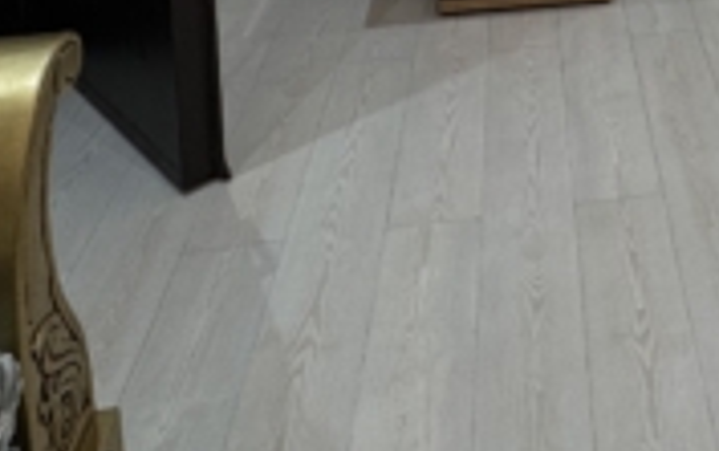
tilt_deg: -7.9
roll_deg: -1.0
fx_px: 961
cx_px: 703
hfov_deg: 37.1
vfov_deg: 19.2
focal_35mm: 49
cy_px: -386
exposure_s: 1/100
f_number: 2.2
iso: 100
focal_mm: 2.22
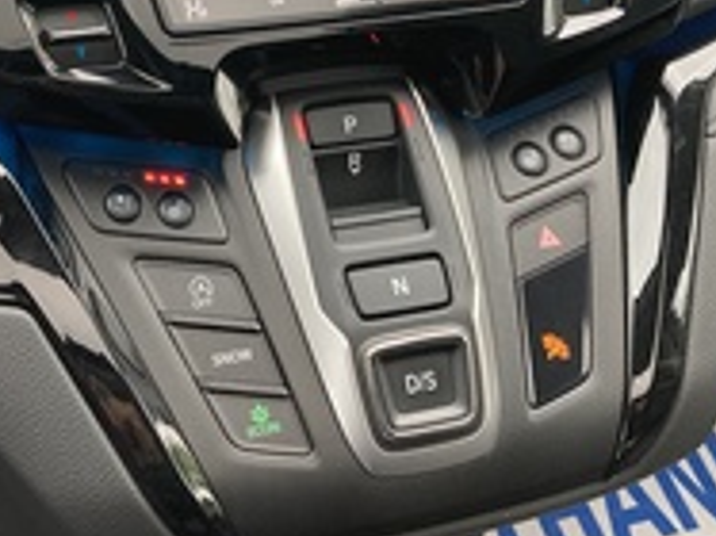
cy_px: 2
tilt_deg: -26.5
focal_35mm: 63
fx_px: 1302
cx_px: 214
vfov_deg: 22.4
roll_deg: -4.3
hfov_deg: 30.4
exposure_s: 1/60
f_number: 1.8
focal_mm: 3.99
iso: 125
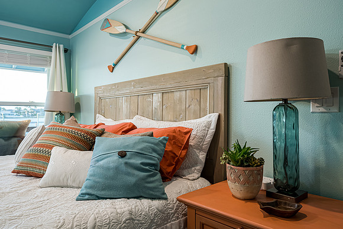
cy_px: 112
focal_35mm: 25
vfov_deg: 51.0
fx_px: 240
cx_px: 177
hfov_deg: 71.2
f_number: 7.1
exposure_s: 1/6
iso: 200
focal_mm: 24
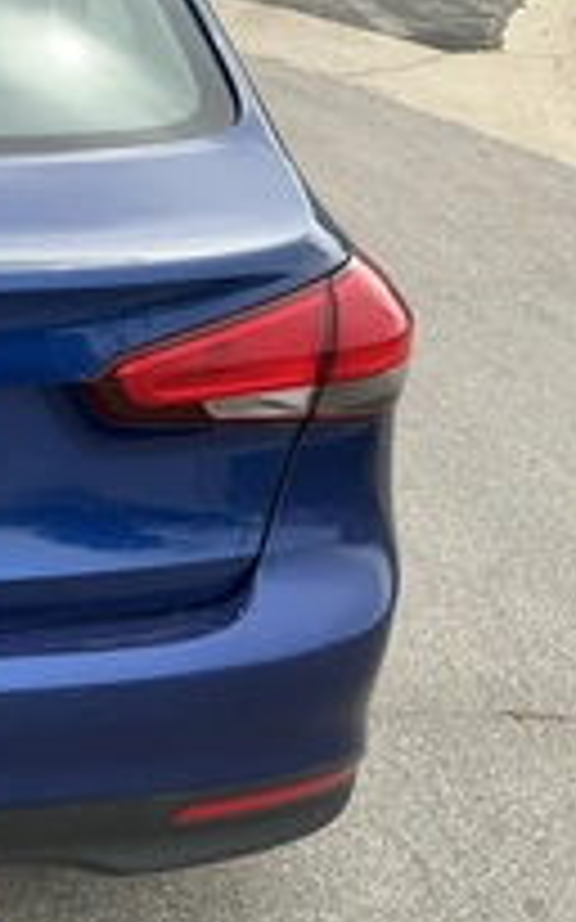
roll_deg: -0.9
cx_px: -243
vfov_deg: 35.1
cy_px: 513
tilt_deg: -26.1
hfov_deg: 19.9
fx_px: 1458
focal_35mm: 58
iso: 25
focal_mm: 3
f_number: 1.8
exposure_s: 1/674
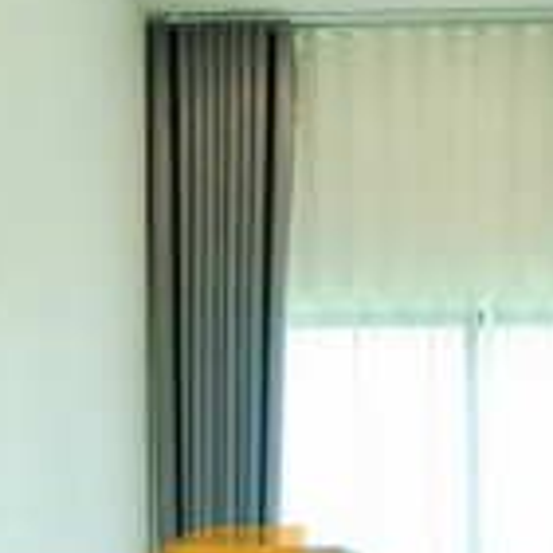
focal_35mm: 87
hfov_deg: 19.2
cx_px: 588
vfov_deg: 19.0
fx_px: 1572
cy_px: 631
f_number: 3.5
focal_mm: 16
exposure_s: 1/140
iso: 200
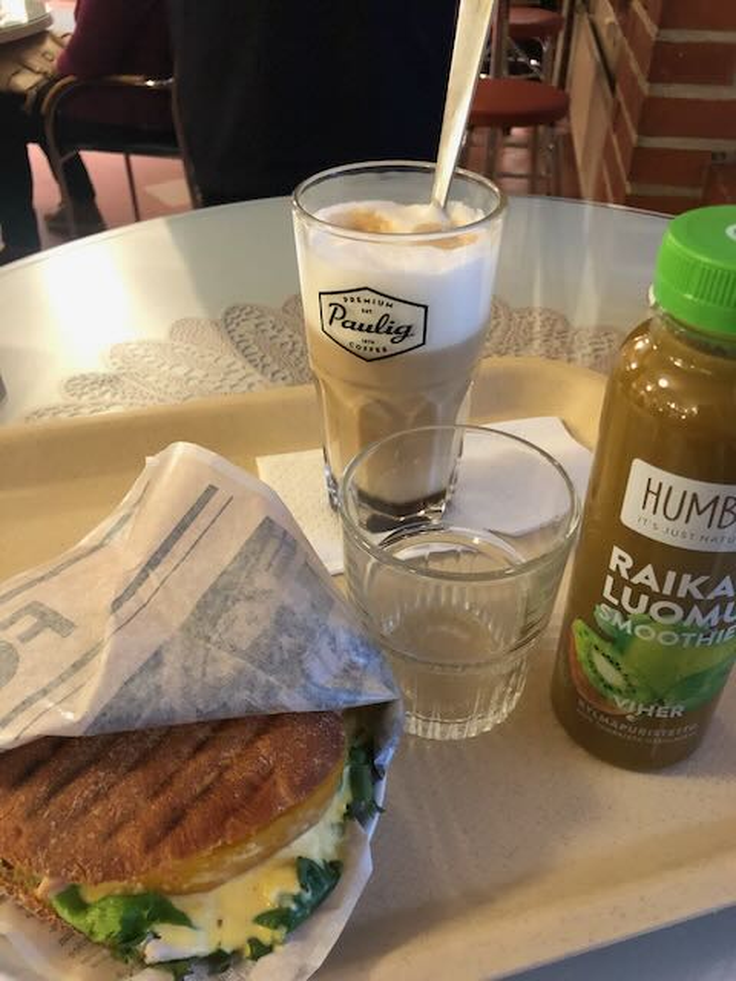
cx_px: 368
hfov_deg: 49.7
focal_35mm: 28
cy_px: 490
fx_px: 794
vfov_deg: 63.4
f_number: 1.8
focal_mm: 4
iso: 80
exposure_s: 1/6
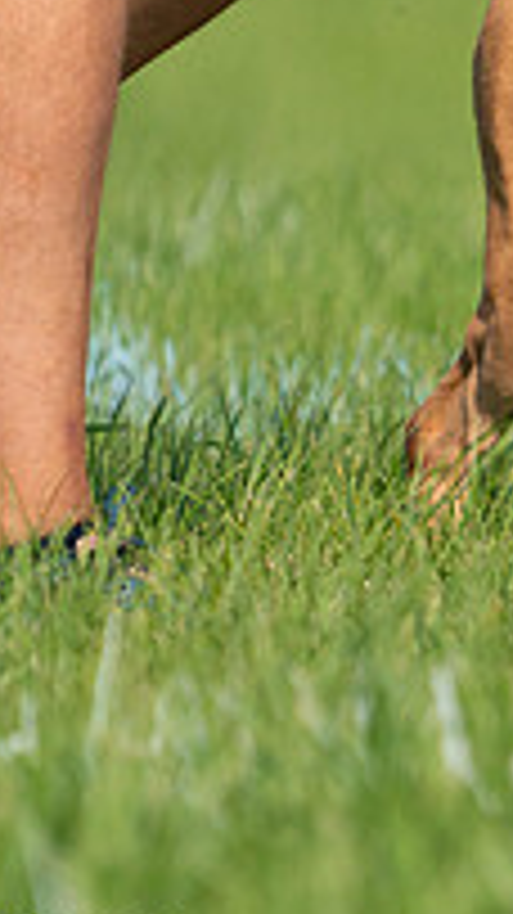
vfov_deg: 1.4
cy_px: 151
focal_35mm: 1495
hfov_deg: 0.8
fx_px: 36198
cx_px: 1202
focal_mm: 500
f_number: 6.3
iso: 800
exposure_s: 1/4000
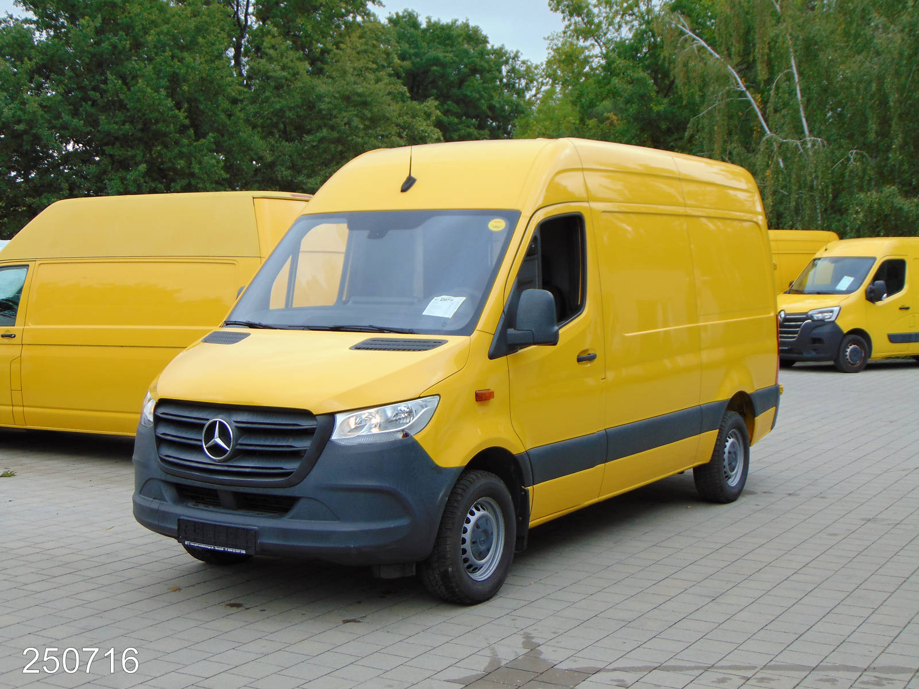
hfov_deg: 38.2
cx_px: 460
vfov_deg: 29.1
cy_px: 344
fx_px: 1327
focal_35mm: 50
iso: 80
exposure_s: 1/160
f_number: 3.5
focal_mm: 9
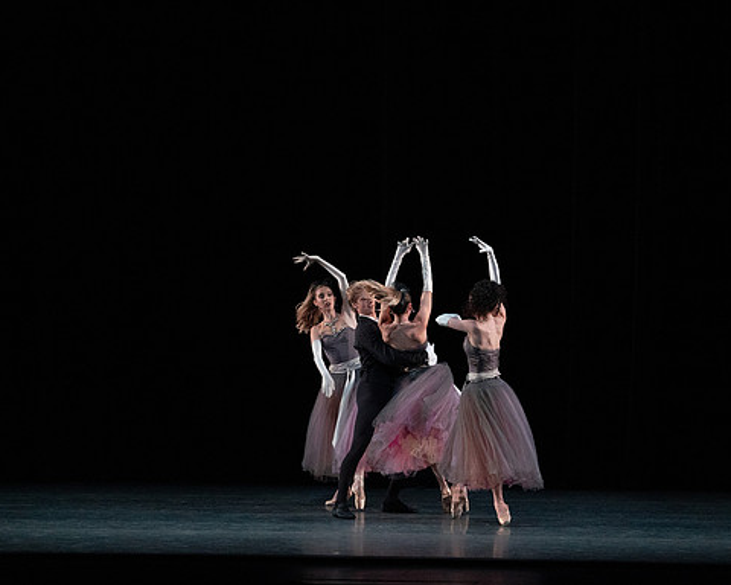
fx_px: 3288
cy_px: 293
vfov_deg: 10.2
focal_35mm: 152
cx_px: 414
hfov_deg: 12.7
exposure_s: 1/400
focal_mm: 134
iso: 16000
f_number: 5.6
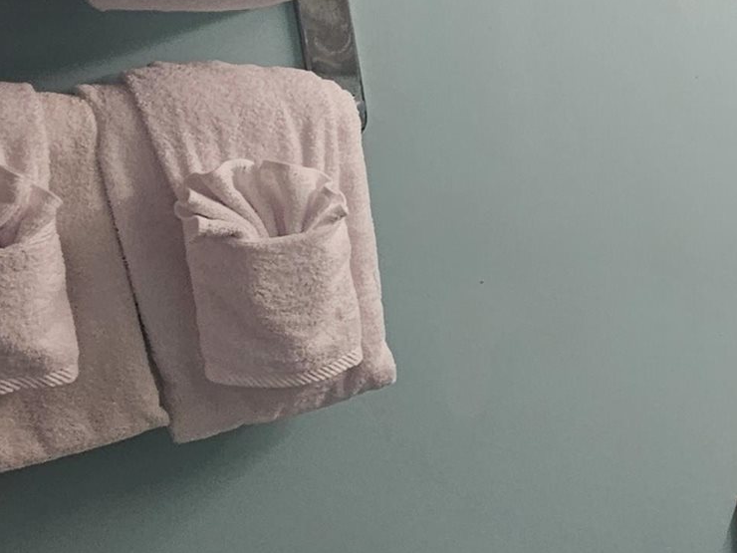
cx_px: 954
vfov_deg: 26.8
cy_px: 396
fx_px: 1150
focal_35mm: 54
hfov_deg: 29.0
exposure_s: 1/60
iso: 100
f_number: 2.2
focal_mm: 2.2
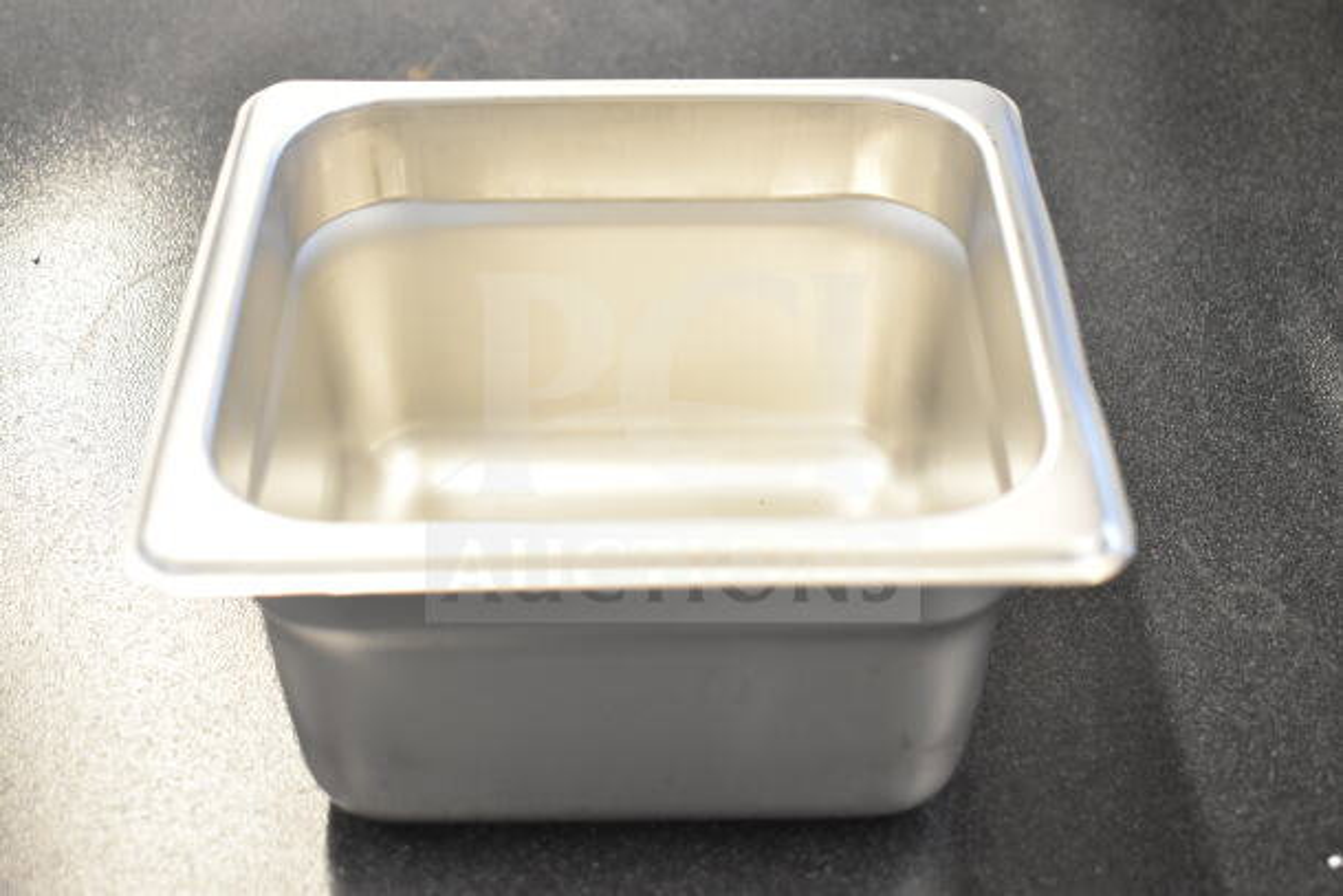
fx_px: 2015
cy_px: 448
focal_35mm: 54
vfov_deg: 25.1
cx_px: 672
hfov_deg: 36.9
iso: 2200
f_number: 4.8
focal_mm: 36
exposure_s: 1/60
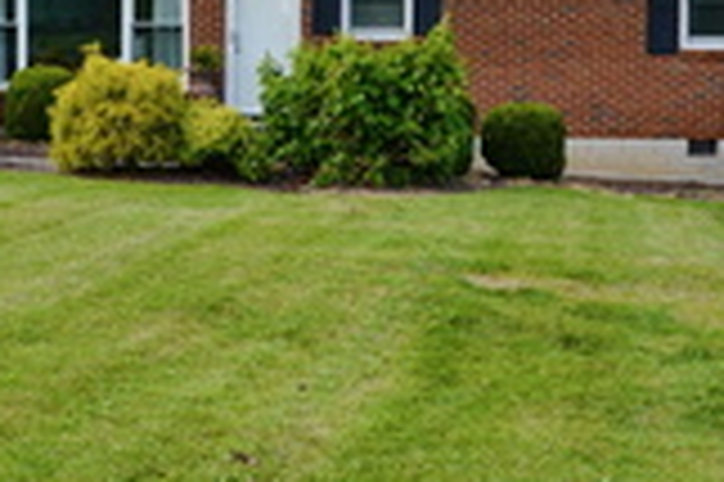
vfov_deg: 16.4
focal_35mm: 82
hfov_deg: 24.5
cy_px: 34
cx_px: 166
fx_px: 1647
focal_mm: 22
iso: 100
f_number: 6.3
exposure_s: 1/200
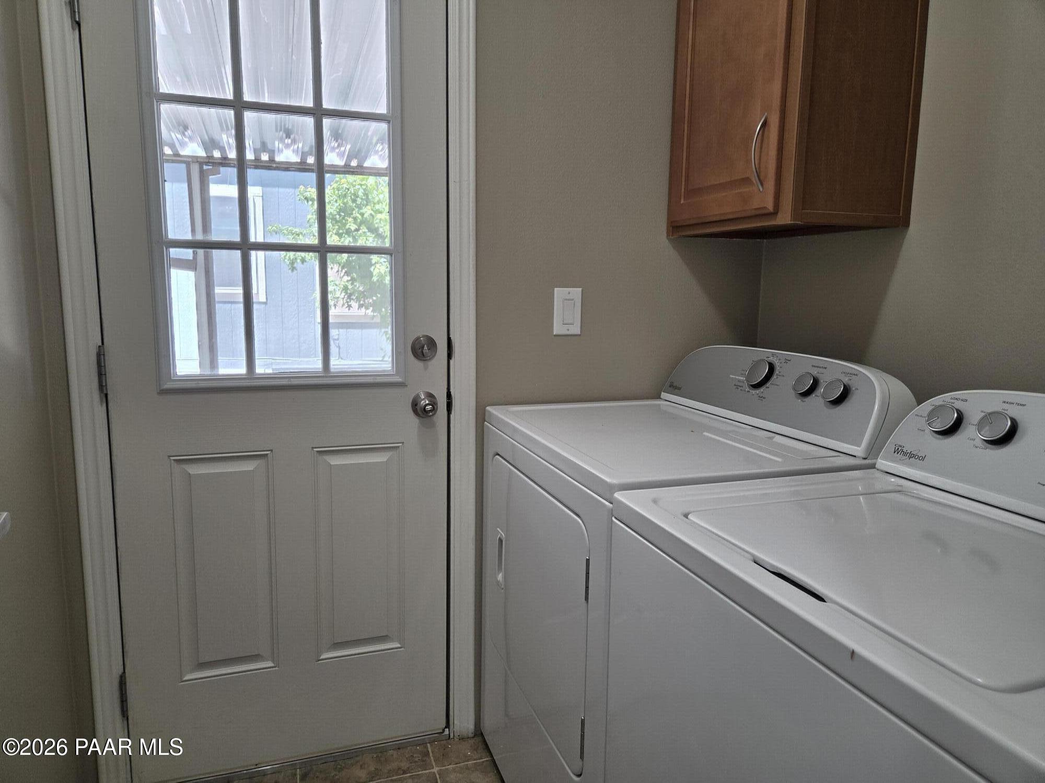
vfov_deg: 58.9
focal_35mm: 23
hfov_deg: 73.9
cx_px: 522
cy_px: 392
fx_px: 694
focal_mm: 5.4
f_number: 1.8
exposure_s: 1/120
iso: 125
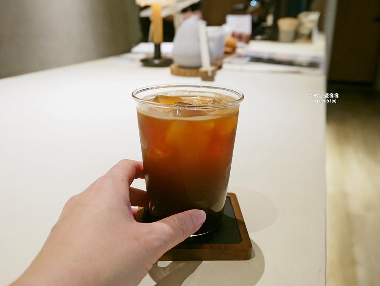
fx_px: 373
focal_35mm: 34
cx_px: 190
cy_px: 143
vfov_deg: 41.8
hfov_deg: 53.9
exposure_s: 1/60
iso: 500
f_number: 4
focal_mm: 17
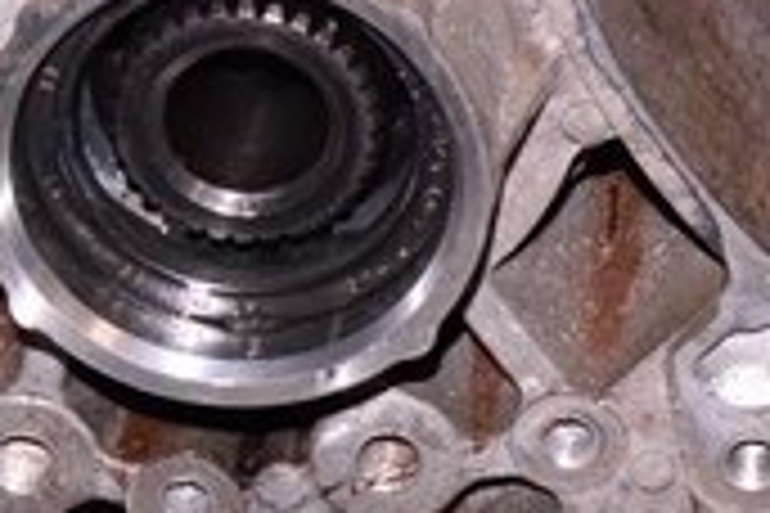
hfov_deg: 8.6
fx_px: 4983
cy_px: -502
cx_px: 1283
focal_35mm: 233
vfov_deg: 5.8
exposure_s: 1/125
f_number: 8
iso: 1600
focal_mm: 26
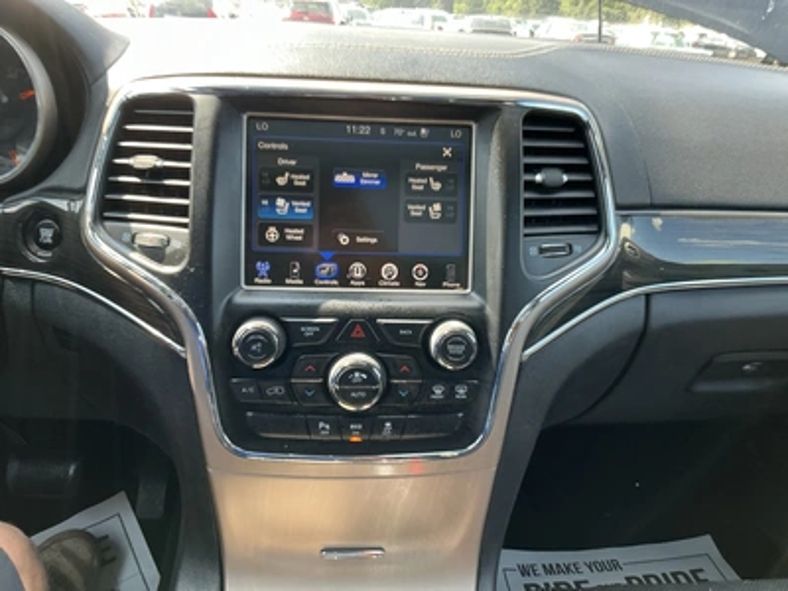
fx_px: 637
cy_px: 296
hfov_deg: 63.4
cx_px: 394
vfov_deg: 49.7
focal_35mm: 28
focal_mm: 3
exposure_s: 1/122
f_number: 1.8
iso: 50
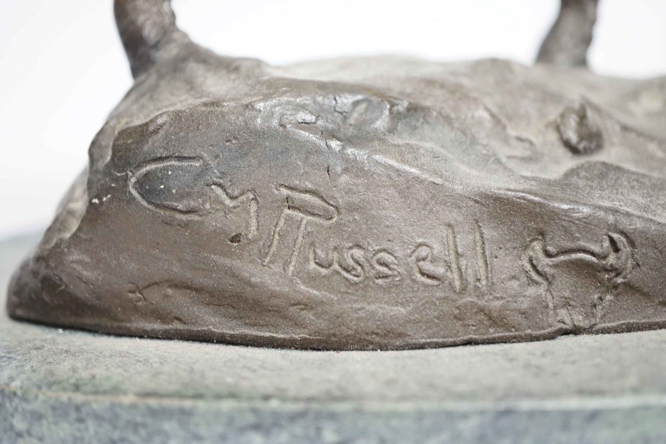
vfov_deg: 29.9
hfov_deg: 43.6
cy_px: 222
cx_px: 333
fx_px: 832
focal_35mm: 45
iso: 1600
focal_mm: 30
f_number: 3.5
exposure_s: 1/60
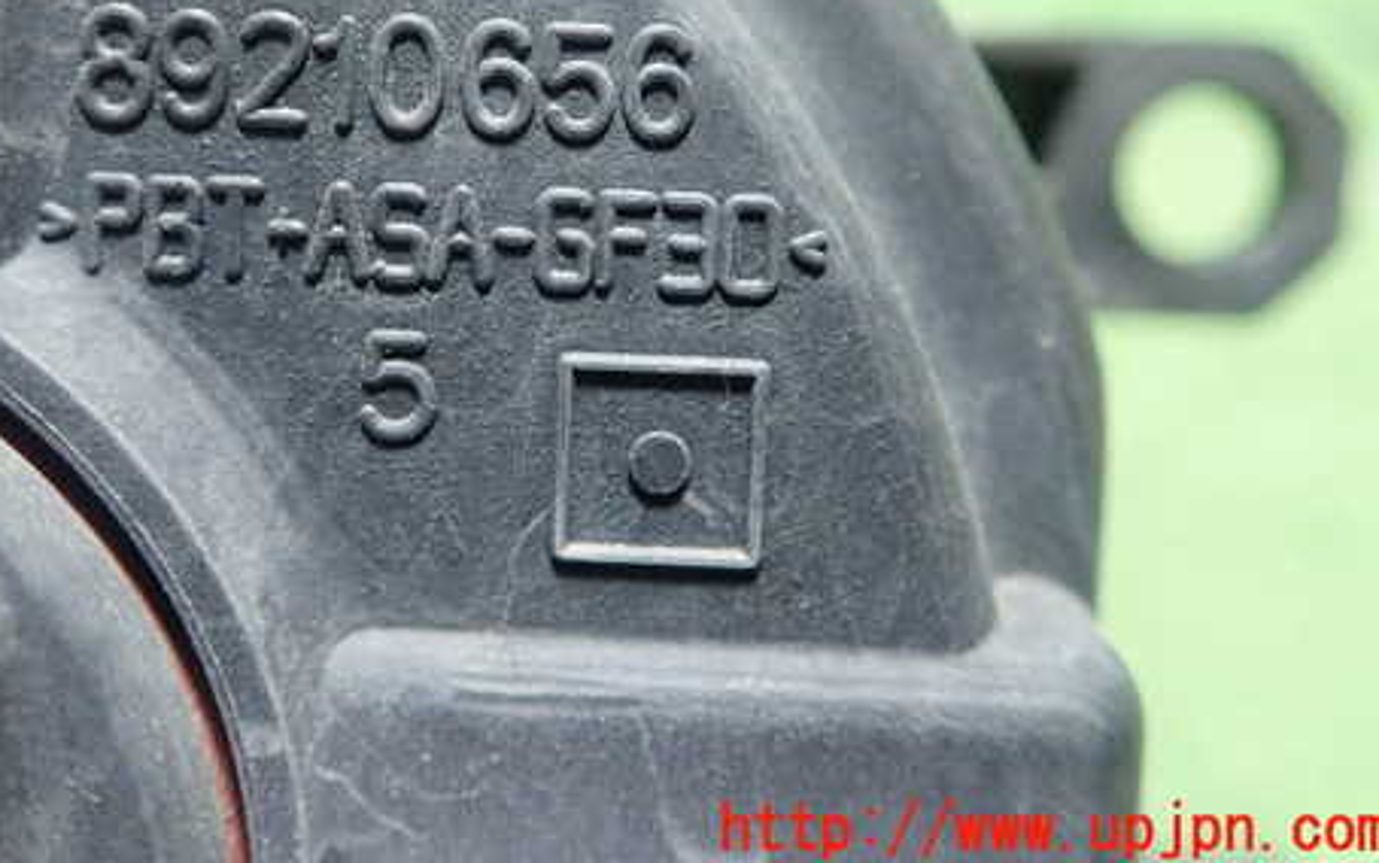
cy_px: 185
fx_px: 1579
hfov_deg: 46.7
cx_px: 495
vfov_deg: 29.9
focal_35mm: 42
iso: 800
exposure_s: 1/50
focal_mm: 5.5
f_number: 2.3
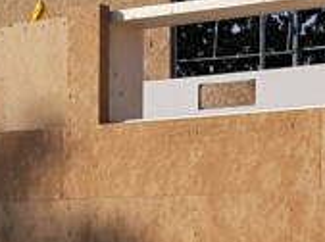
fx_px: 1733
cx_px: 204
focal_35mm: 185
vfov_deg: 7.9
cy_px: 323
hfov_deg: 10.7
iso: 50
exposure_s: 1/3664
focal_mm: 4.2
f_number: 1.7
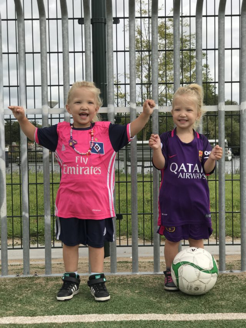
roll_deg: +0.5
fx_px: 540
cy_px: 164
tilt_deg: -2.8
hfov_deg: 25.7
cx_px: 123
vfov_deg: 33.8
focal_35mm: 57
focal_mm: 6.6
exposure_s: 1/694
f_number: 2.8
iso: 20
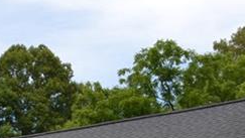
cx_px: -53
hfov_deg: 17.1
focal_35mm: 119
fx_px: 773
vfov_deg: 9.8
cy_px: 219
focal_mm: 18
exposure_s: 1/200
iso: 100
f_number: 7.1
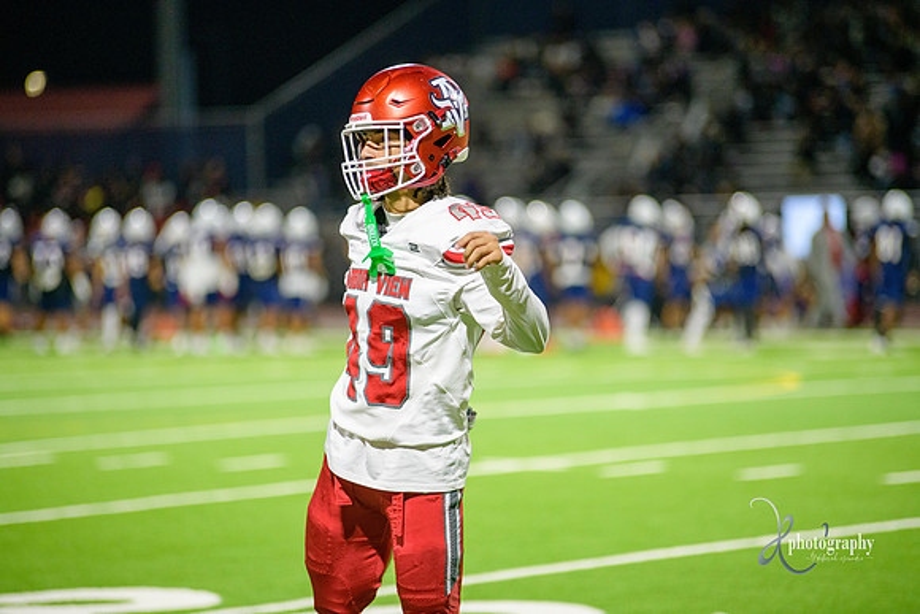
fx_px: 4473
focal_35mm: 175
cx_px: 460
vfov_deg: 7.9
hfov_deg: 11.7
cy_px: 307
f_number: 2.8
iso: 2000
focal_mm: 175
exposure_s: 1/320
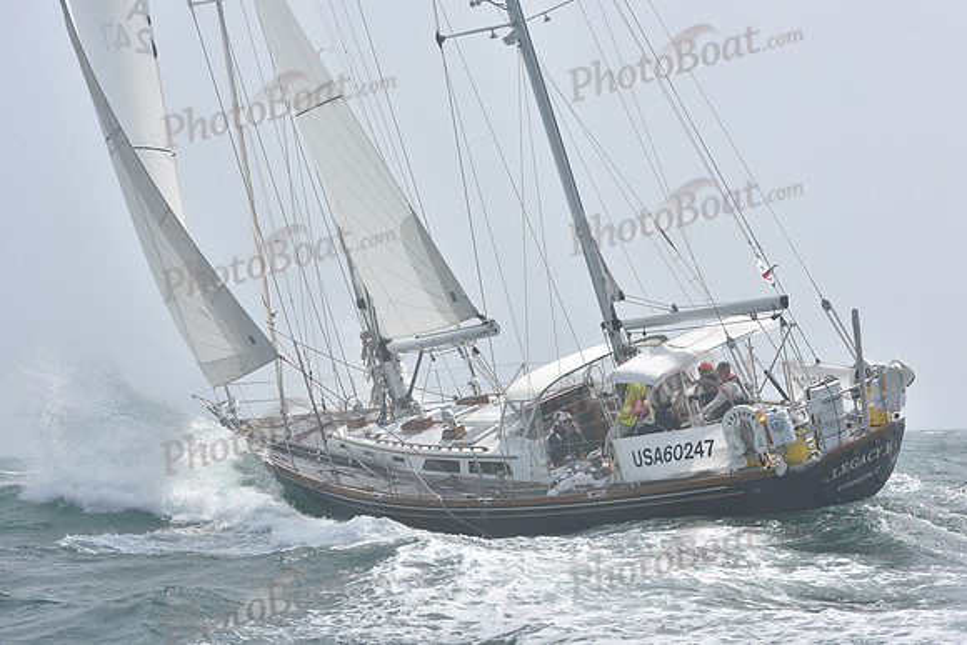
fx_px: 1881
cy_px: 322
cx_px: 484
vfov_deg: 19.5
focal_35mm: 70
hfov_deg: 28.8
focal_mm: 70
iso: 320
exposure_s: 1/800
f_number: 11
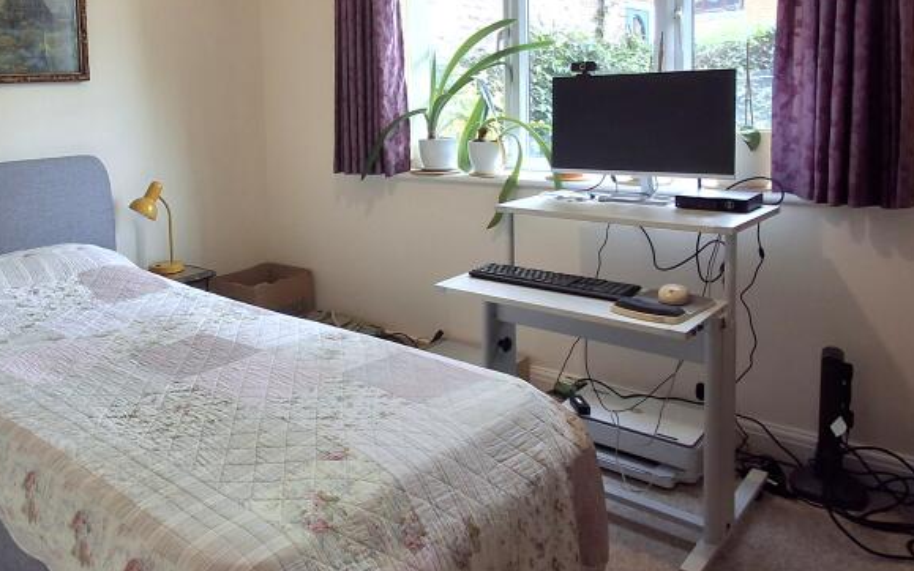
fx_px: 747
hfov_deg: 61.1
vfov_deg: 40.7
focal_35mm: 30
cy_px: 145
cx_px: 292
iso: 40
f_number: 2.2
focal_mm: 1.64
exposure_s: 1/40
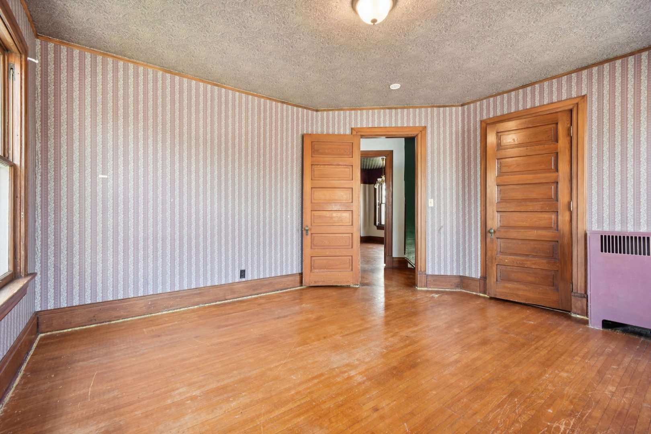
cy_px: 217
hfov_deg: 100.4
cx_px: 326
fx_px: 271
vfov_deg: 77.3
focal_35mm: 15
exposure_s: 1/8
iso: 500
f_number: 8
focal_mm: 10
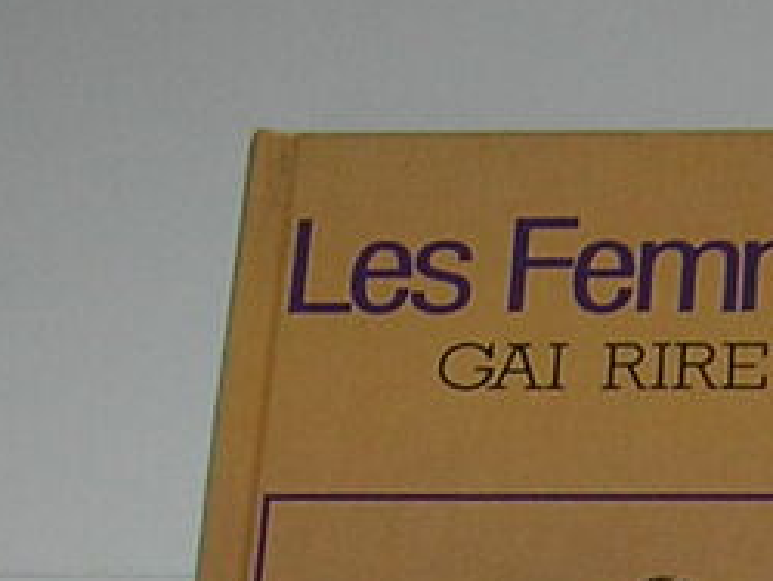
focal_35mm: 172
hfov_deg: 11.3
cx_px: 887
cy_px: 995
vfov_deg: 8.4
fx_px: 3845
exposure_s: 1/60.1
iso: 50
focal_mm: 5.6
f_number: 2.8
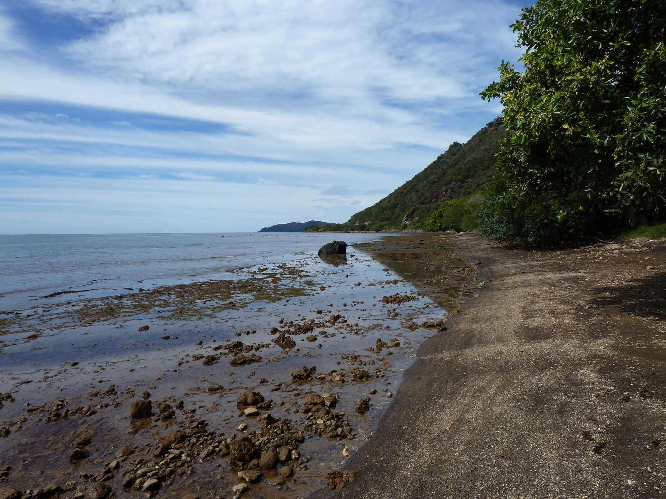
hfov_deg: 69.4
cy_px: 250
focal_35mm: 25
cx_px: 333
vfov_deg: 54.9
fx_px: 481
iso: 80
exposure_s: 1/400
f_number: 5.6
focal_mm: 4.1
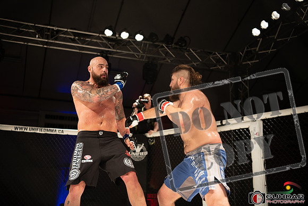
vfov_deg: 29.3
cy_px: 103
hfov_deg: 42.7
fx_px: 394
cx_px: 154
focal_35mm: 46
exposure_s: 1/1000
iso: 1250
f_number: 2.8
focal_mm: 46
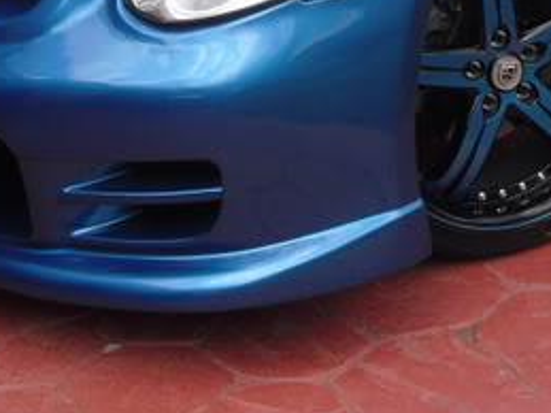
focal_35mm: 89
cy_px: -92
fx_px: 1416
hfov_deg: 21.9
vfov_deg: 15.9
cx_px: 381
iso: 100
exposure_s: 1/100
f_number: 7.8
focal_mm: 6.3
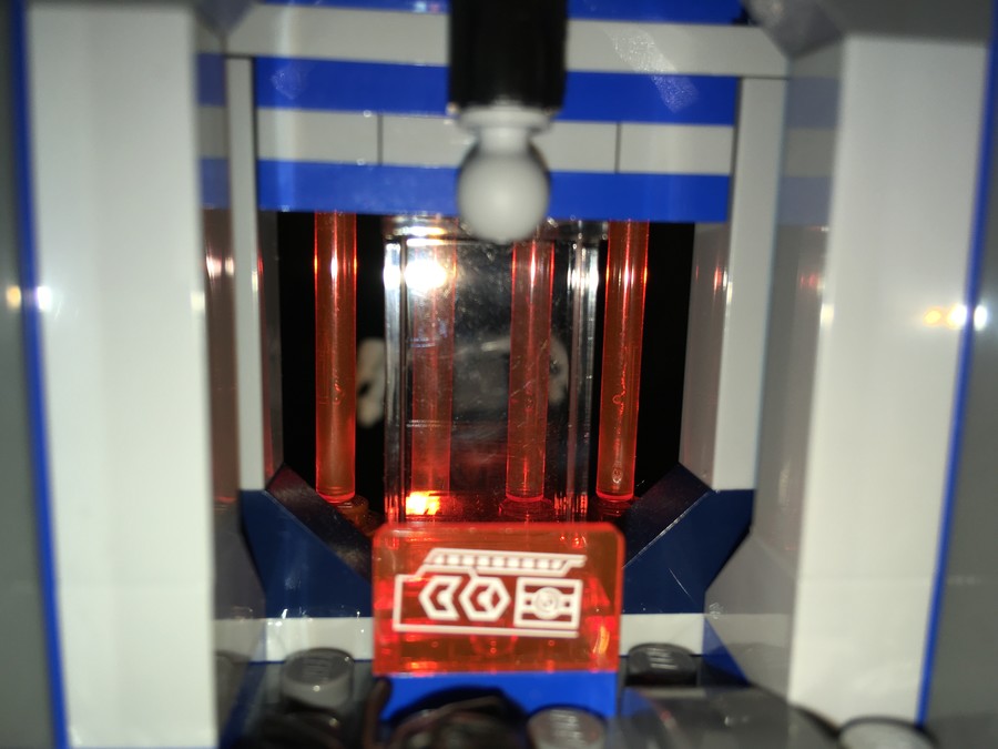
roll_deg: -1.5
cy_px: 374
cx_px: 499
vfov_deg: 48.2
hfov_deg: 61.7
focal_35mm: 29
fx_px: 836
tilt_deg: -10.0
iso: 25
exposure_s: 1/827
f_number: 2.2
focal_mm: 4.15
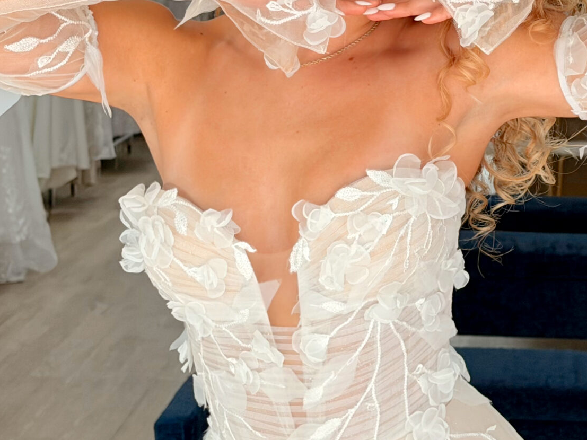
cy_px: 148
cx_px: 427
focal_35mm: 111
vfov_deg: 13.3
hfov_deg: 17.6
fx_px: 1882
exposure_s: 1/266
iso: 64
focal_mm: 6.76
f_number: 1.78
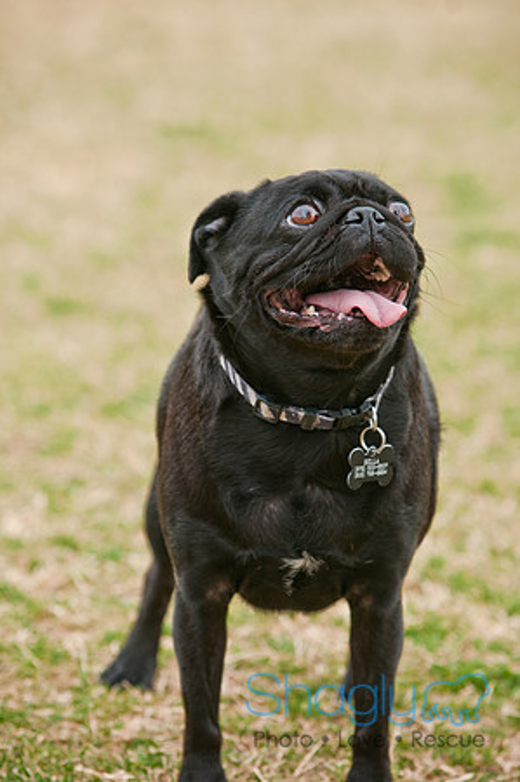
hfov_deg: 5.5
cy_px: 391
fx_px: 5375
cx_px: 260
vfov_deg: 8.3
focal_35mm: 248
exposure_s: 1/160
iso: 200
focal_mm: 165
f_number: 5
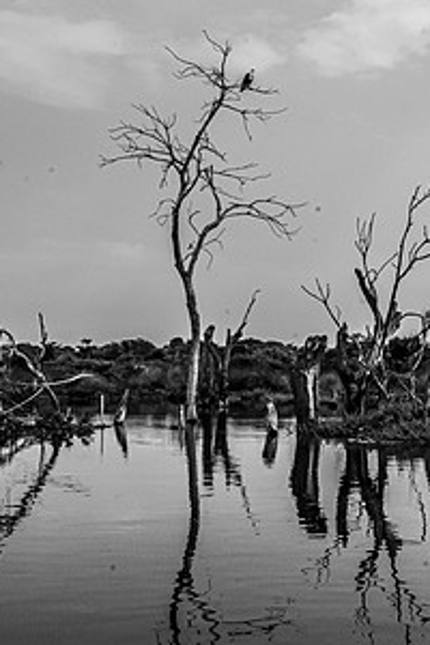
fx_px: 967
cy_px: 368
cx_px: 316
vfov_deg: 36.8
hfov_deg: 24.8
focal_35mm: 54
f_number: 22
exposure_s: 1/640
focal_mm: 24
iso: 1000
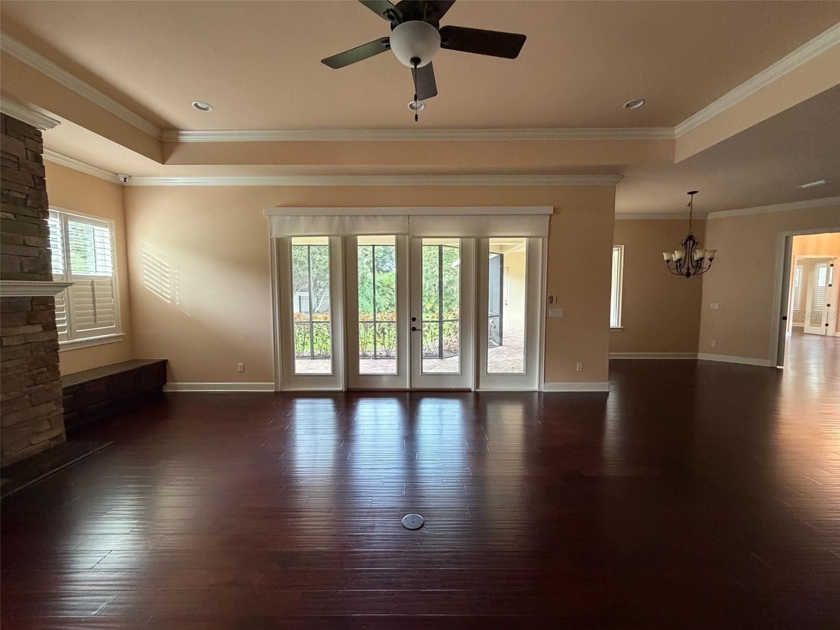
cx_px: 420
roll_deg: +0.2
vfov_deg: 85.7
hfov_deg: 102.1
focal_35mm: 14
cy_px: 315
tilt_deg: -3.0
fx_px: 340
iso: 500
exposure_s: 1/60
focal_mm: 2.22
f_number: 2.2
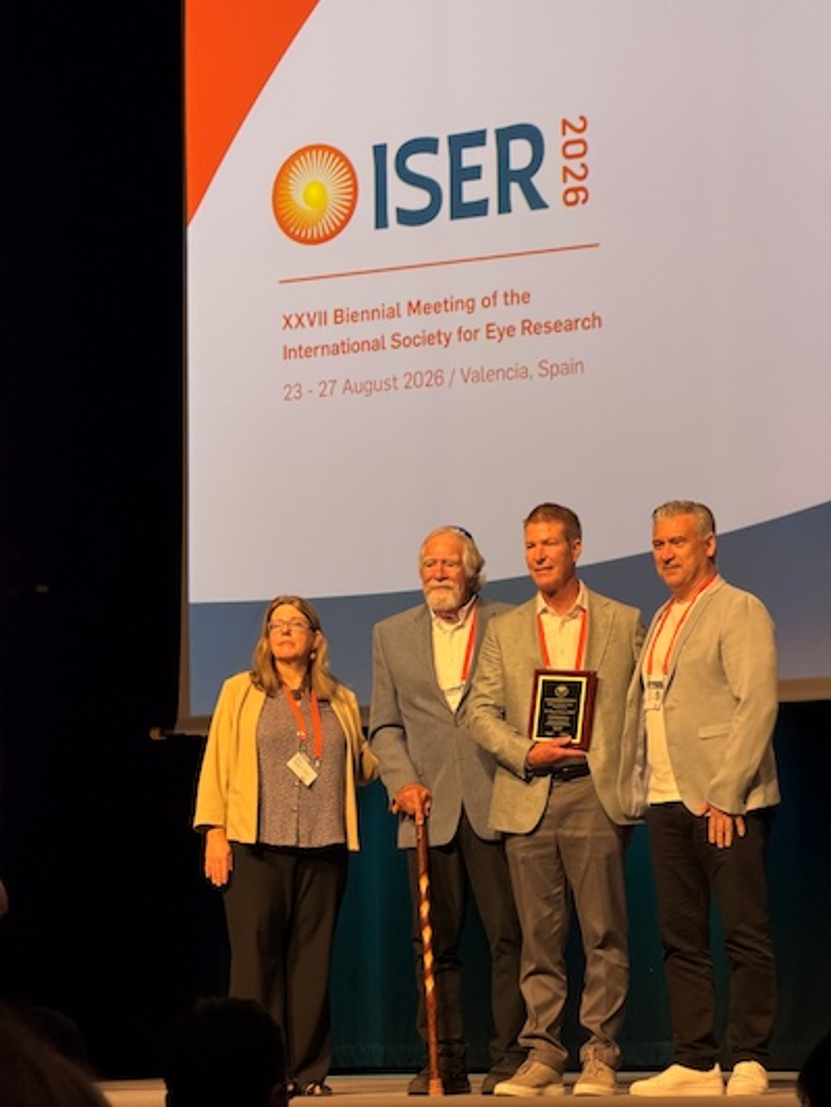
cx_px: 416
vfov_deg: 19.6
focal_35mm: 100
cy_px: 554
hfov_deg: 14.8
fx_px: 3200
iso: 320
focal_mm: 16.89
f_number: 2.8
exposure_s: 1/80
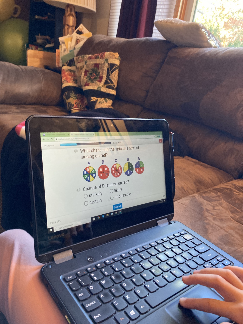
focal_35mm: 28
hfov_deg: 49.7
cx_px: 122
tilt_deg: -18.4
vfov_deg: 63.4
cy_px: 162
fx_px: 262
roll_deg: -8.0
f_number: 1.8
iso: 320
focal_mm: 3.99
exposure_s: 1/30
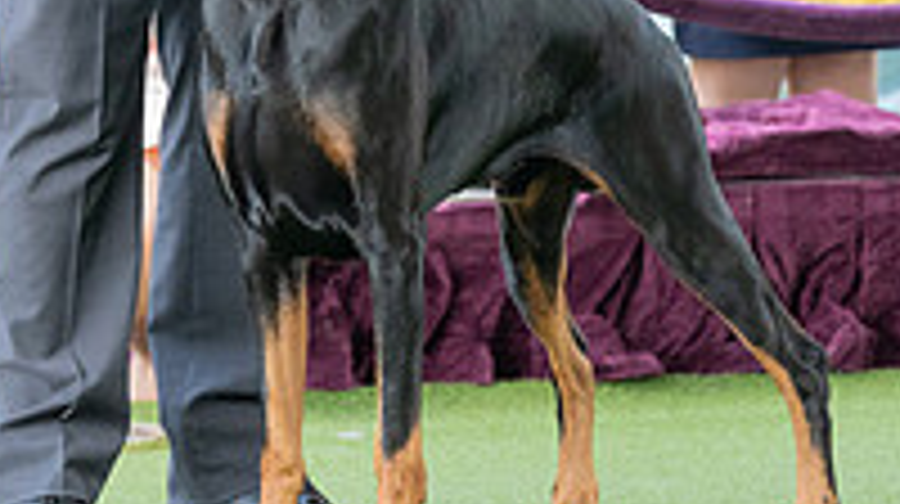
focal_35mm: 448
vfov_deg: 2.7
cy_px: -218
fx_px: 10680
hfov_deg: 4.8
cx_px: 310
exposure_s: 1/1000
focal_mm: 144
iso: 5000
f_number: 5
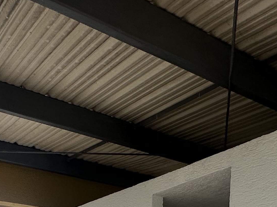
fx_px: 416
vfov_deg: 21.3
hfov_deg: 36.8
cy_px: 347
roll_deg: -0.4
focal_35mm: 52
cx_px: 129
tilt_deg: -4.2
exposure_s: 1/461
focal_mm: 2.22
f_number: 2.2
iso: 40
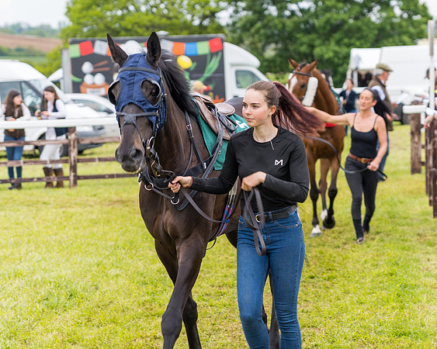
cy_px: 144
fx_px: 1919
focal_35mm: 148
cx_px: 250
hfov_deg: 13.0
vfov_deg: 10.4
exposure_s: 1/125
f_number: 4
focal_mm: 105
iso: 50
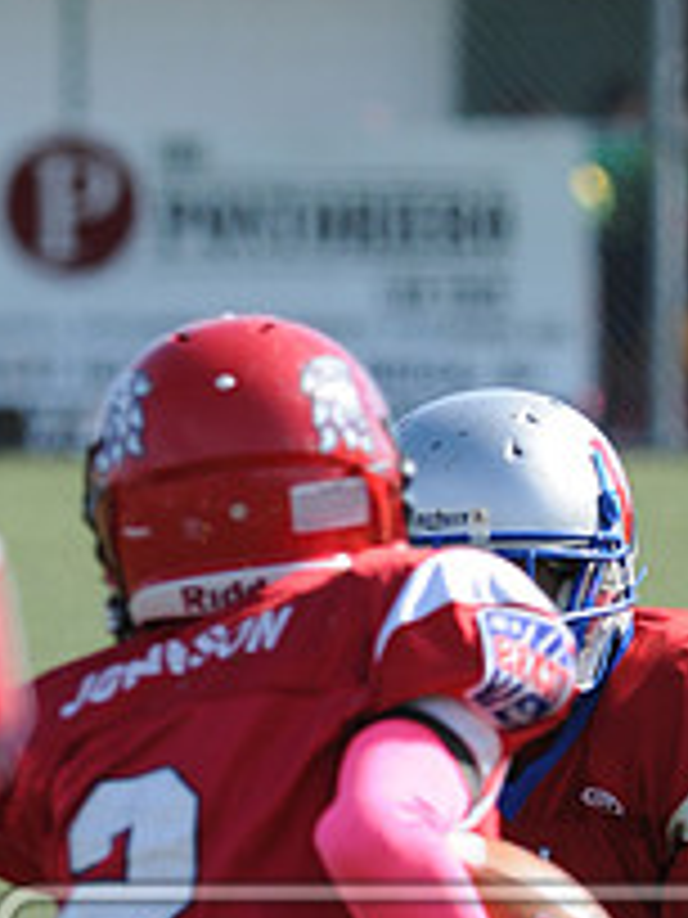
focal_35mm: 1230
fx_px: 32595
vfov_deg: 1.6
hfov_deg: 1.2
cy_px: 1094
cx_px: 672
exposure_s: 1/500
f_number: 7.1
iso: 200
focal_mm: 300
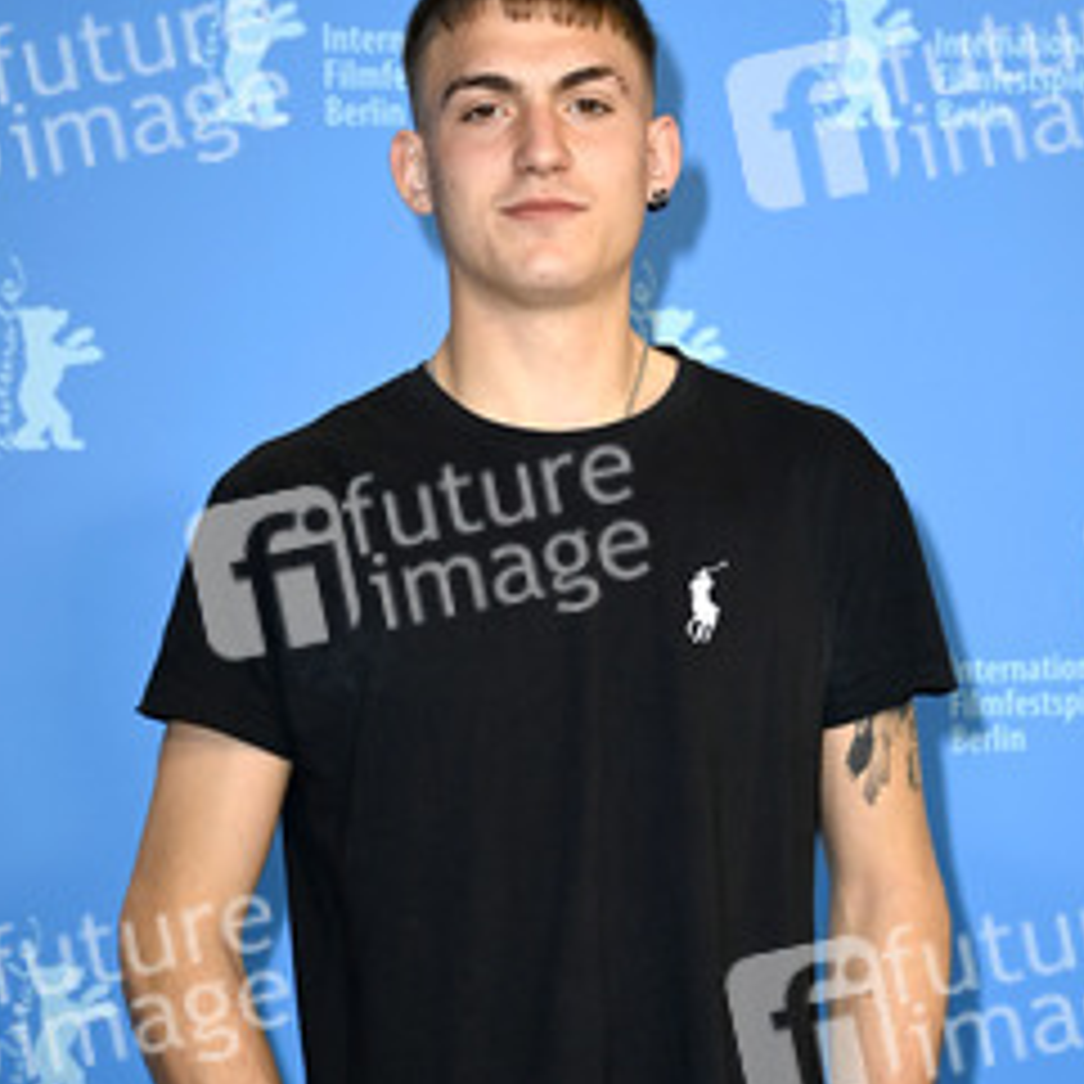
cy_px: 778
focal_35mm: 110
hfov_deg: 15.8
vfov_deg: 15.8
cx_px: 549
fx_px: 3897
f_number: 5
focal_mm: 78
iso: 1000
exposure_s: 1/250
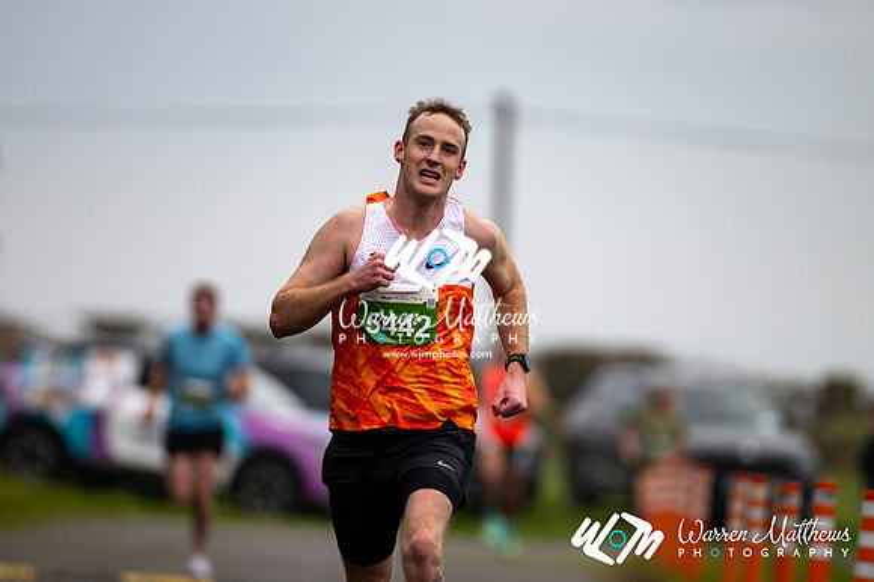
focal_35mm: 450
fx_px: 10918
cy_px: 291
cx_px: 437
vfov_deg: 3.1
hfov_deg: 4.6
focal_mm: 300
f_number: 2.8
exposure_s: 1/1600
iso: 220
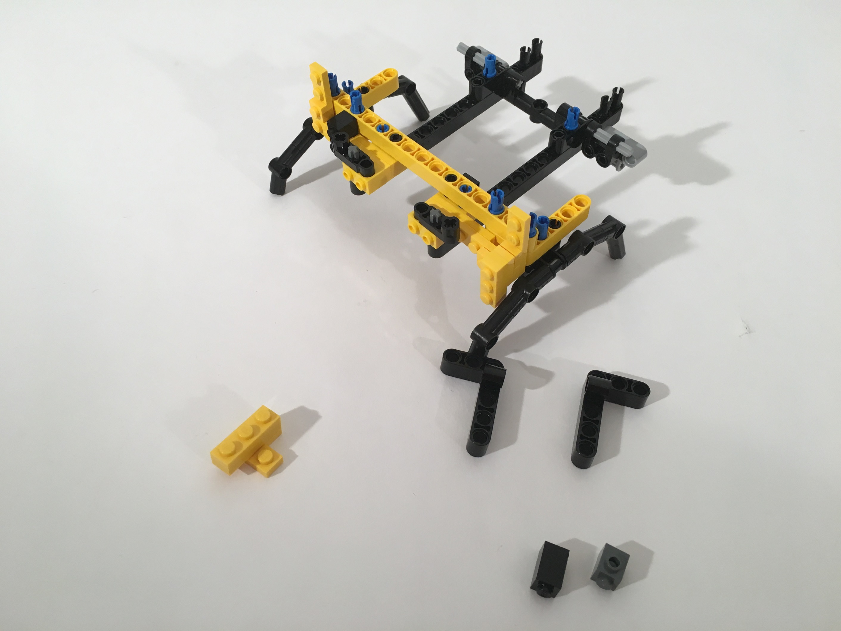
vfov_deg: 48.2
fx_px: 705
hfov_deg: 61.7
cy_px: 316
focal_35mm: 29
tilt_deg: -48.2
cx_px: 420
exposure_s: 1/40
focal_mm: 4.15
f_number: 2.2
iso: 25
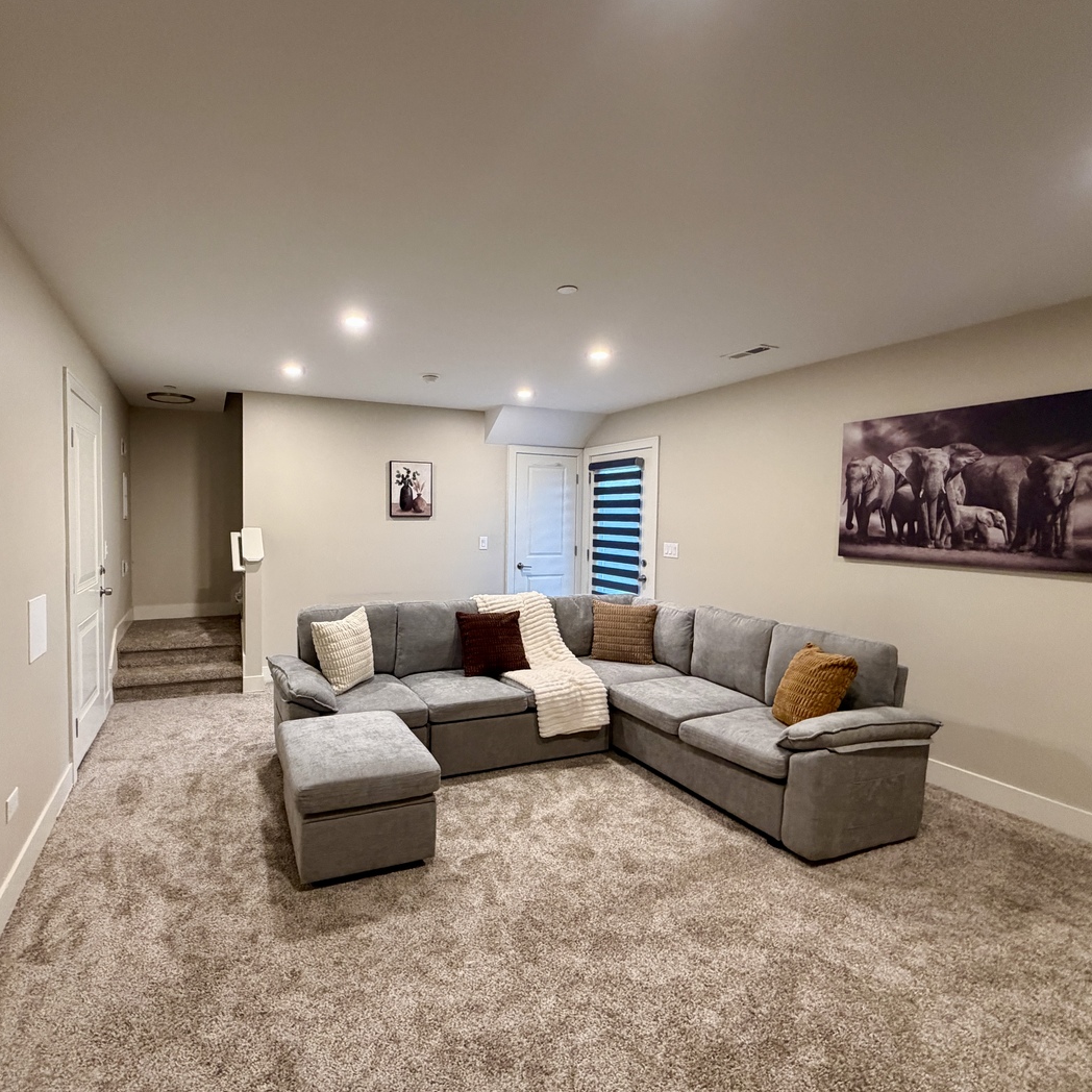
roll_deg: -0.8
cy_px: 540
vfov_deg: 84.0
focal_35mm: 17
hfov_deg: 83.4
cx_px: 463
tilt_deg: -2.1
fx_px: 607
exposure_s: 1/60
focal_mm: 2.22
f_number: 2.2
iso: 400
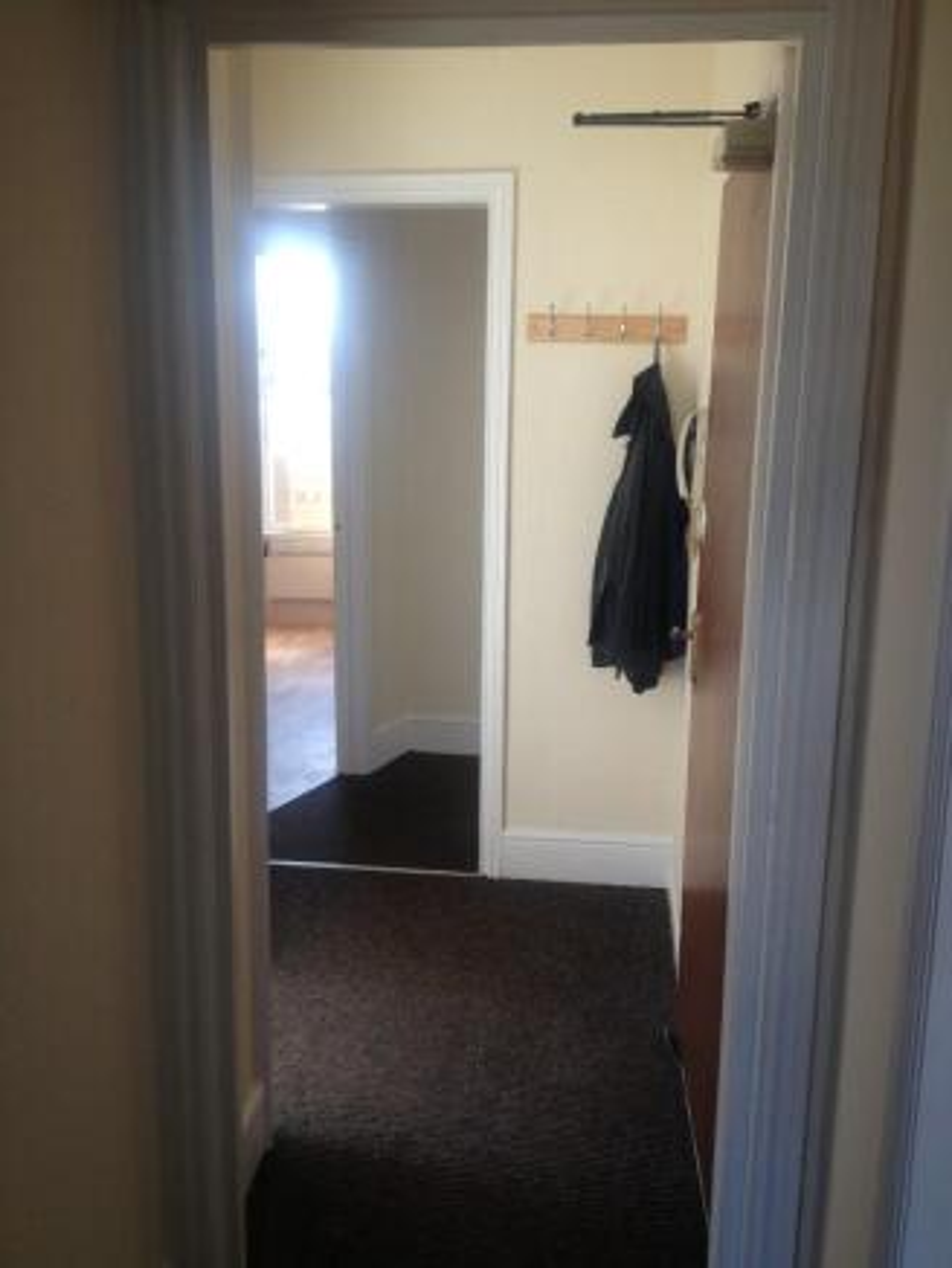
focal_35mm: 35
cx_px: 476
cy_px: 634
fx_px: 1283
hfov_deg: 40.7
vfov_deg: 52.6
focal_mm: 4.28
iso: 50
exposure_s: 1/60
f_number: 2.4
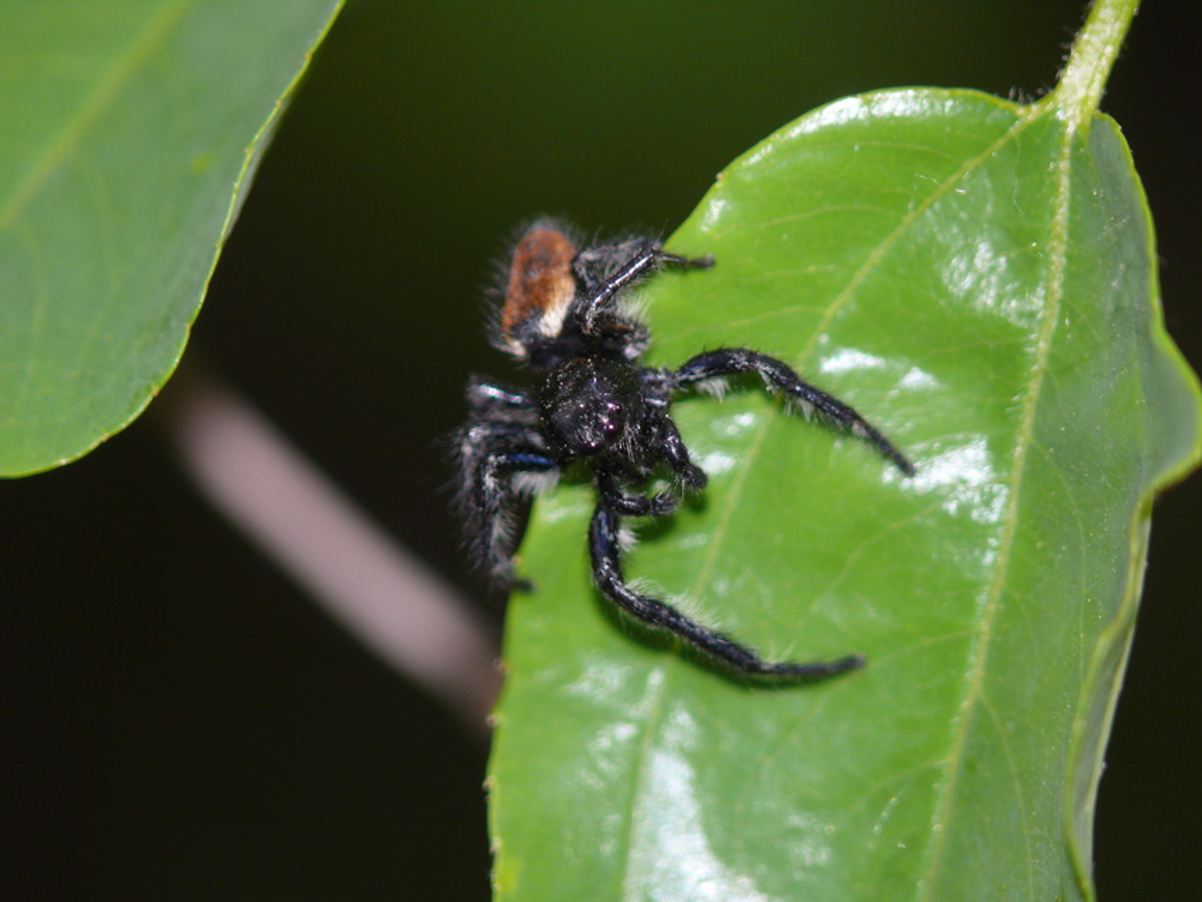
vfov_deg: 3.5
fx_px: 14586
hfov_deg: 4.7
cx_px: 601
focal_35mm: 420
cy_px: 451
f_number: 3.7
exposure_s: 1/250
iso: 100
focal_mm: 88.8
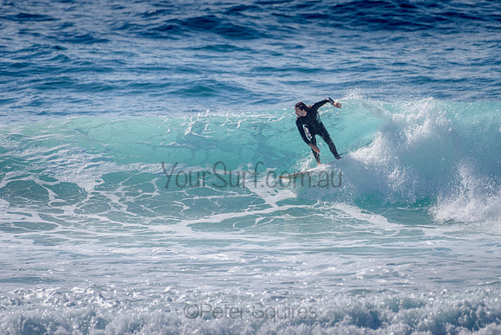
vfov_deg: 2.2
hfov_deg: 3.4
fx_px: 8535
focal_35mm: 613
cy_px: 162
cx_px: 307
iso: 100
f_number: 5.6
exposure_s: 1/2000
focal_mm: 500
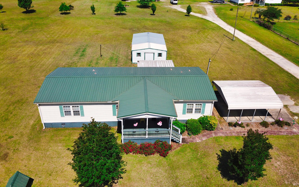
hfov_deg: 66.5
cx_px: 151
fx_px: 228
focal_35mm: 28
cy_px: 83
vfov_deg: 44.5
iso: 100
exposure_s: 1/200
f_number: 2.2
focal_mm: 4.73
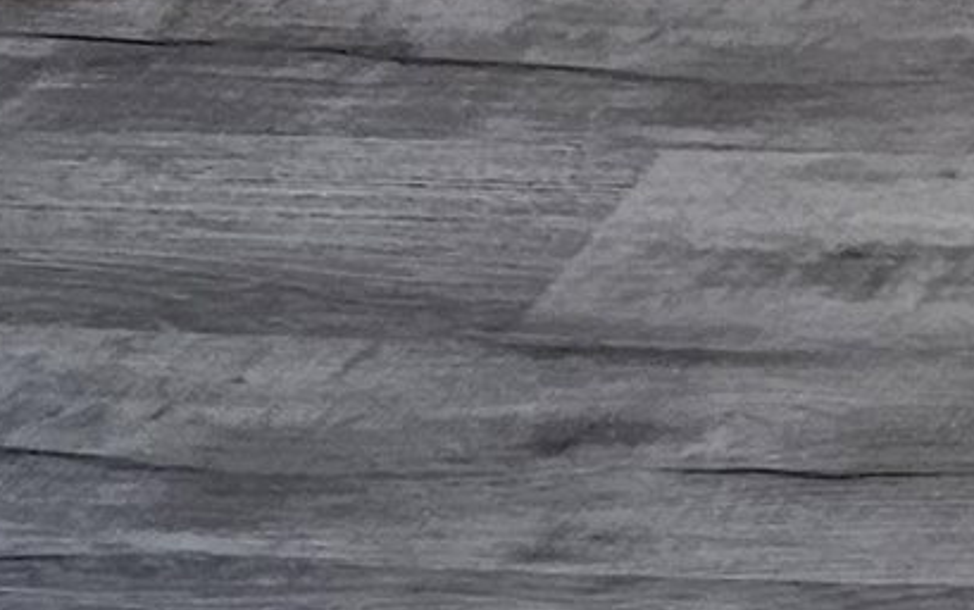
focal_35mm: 183
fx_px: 4860
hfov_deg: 9.5
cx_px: 2670
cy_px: -1861
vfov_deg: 6.0
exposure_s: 1/120
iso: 160
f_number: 1.7
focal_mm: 6.3
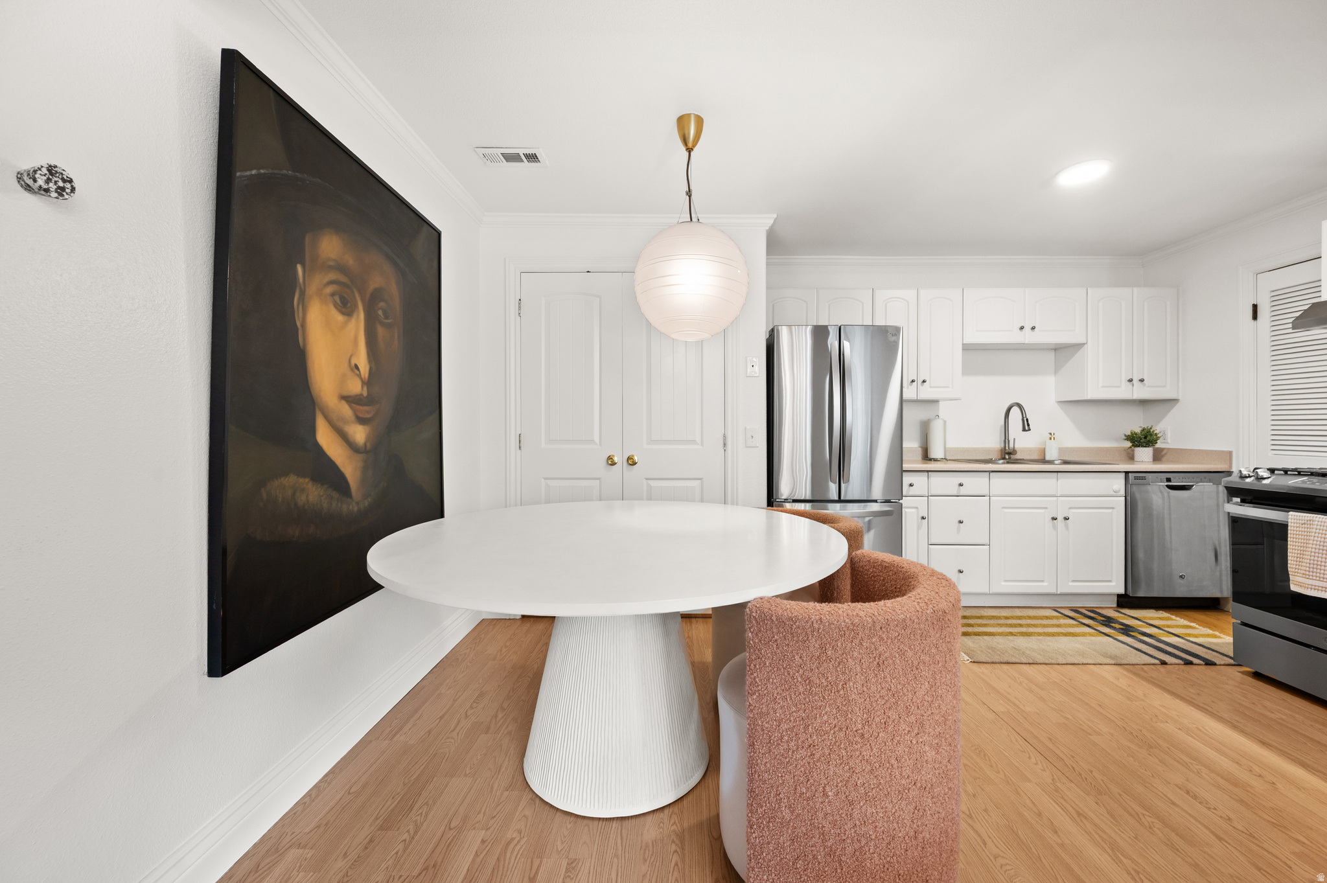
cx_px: 664
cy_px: 442
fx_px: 516
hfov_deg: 104.3
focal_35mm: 14
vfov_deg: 81.1
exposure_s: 1/6
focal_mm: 14
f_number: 7.1
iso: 500
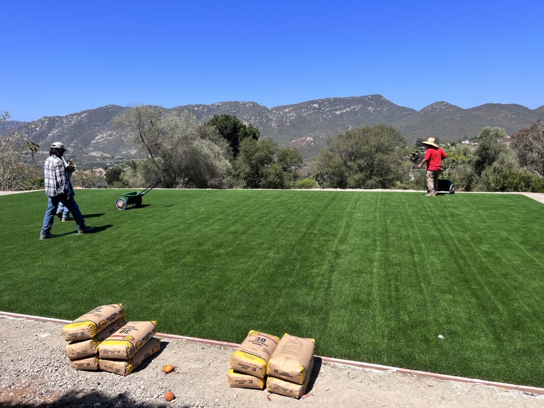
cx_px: 272
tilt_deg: -6.9
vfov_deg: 53.1
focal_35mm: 26
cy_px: 204
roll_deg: +1.5
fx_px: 409
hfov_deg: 67.3
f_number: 1.5
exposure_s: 1/3460
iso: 50
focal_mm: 5.7
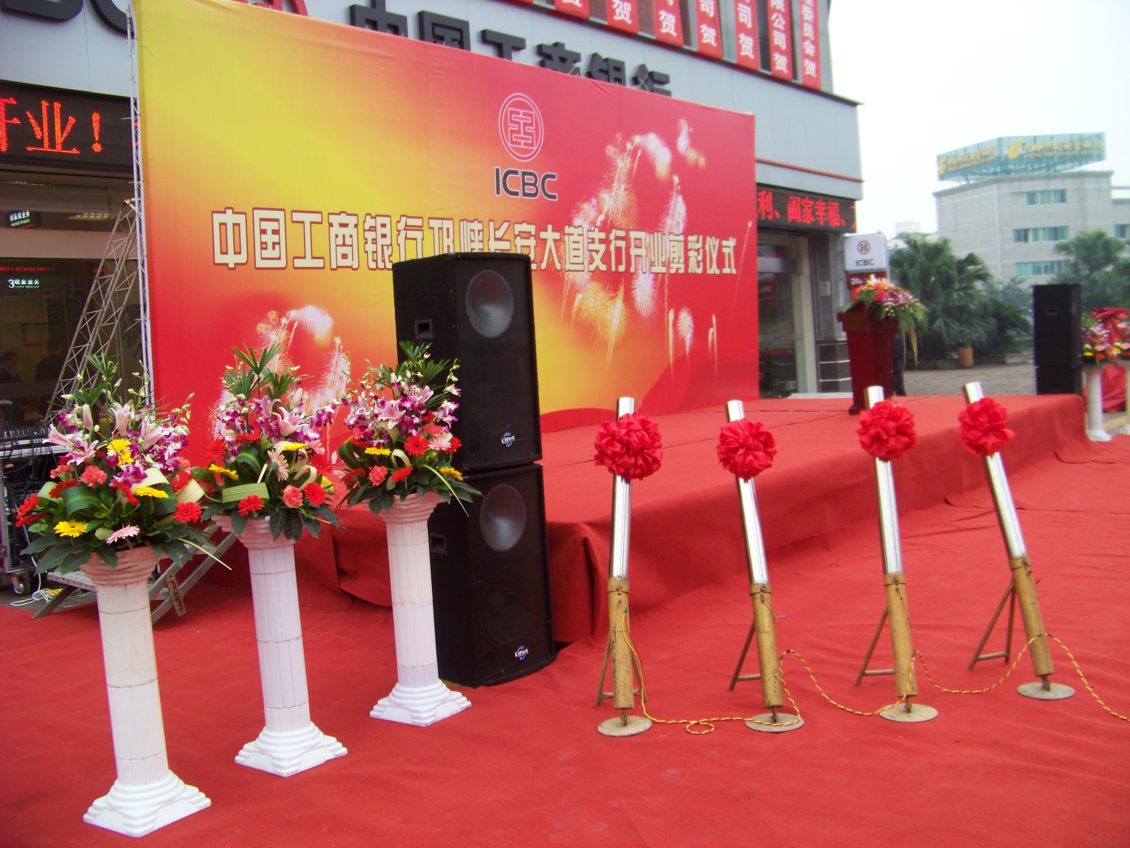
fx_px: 1175
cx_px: 565
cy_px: 424
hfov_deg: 51.4
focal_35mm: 36
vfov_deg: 39.7
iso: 67
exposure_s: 1/160
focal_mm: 5.85
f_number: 2.8
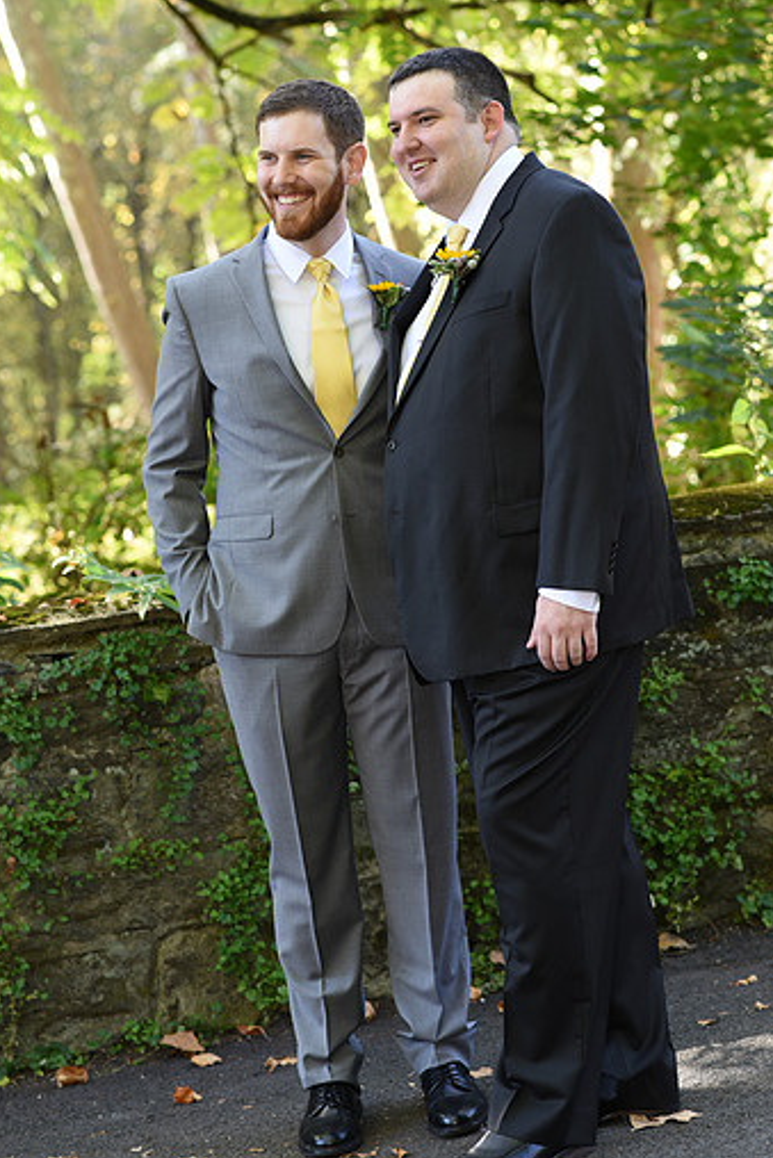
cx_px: 430
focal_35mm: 97
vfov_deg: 21.0
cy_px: 527
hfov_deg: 14.1
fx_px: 3122
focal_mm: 85
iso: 500
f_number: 4
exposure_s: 1/200
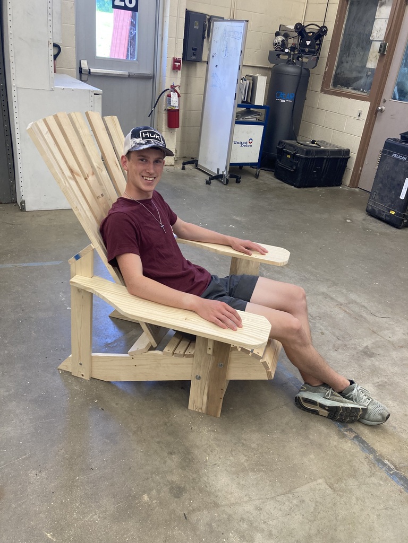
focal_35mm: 28
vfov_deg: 63.4
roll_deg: -8.2
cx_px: 204
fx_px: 440
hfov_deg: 49.7
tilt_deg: -26.8
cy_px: 272
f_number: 1.8
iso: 100
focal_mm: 3.99
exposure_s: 1/60
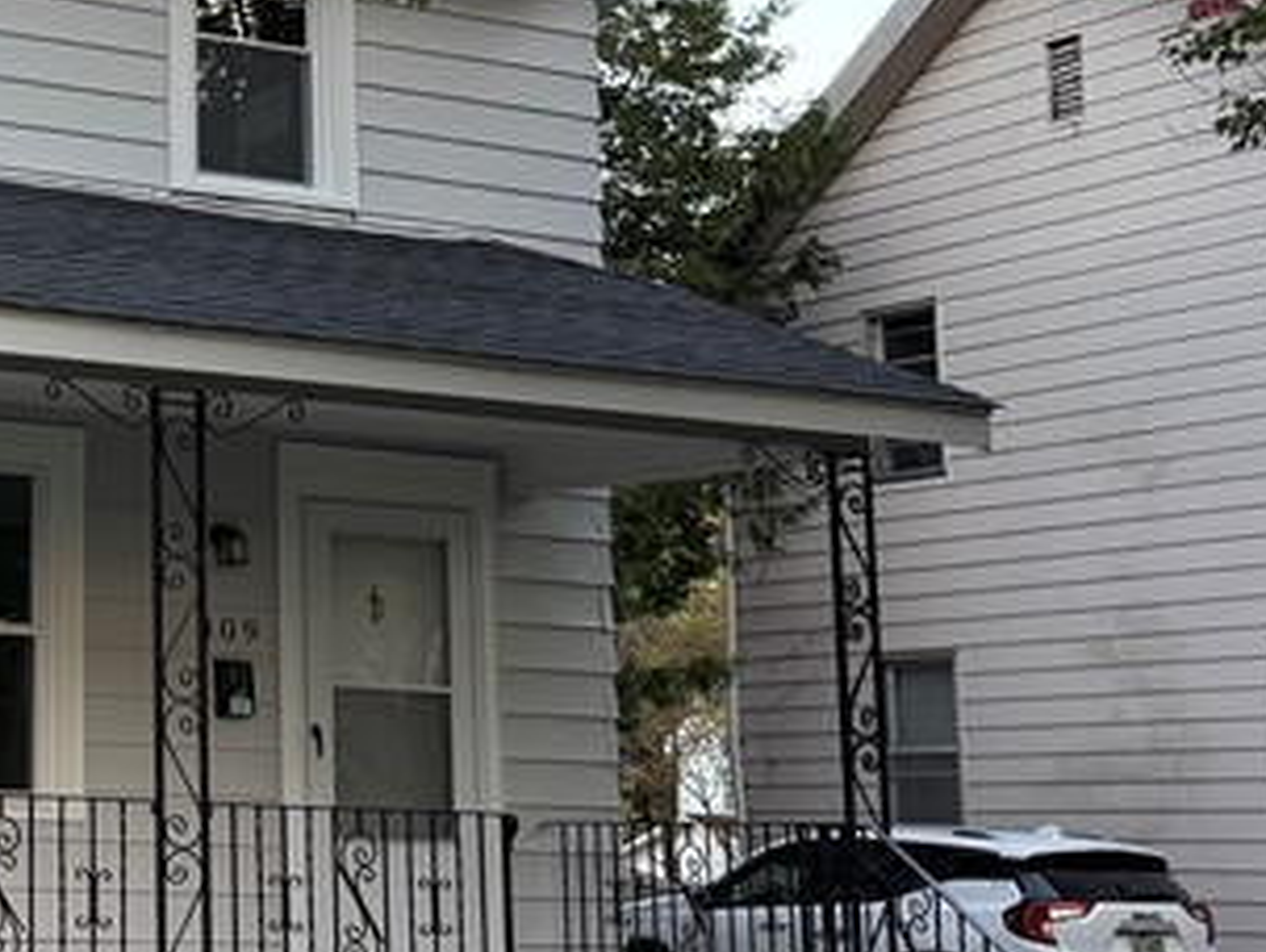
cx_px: -184
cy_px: 284
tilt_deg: +10.1
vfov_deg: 18.2
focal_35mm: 81
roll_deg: -0.2
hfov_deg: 22.5
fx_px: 2966
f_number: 1.78
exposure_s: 1/226
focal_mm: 6.76
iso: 160
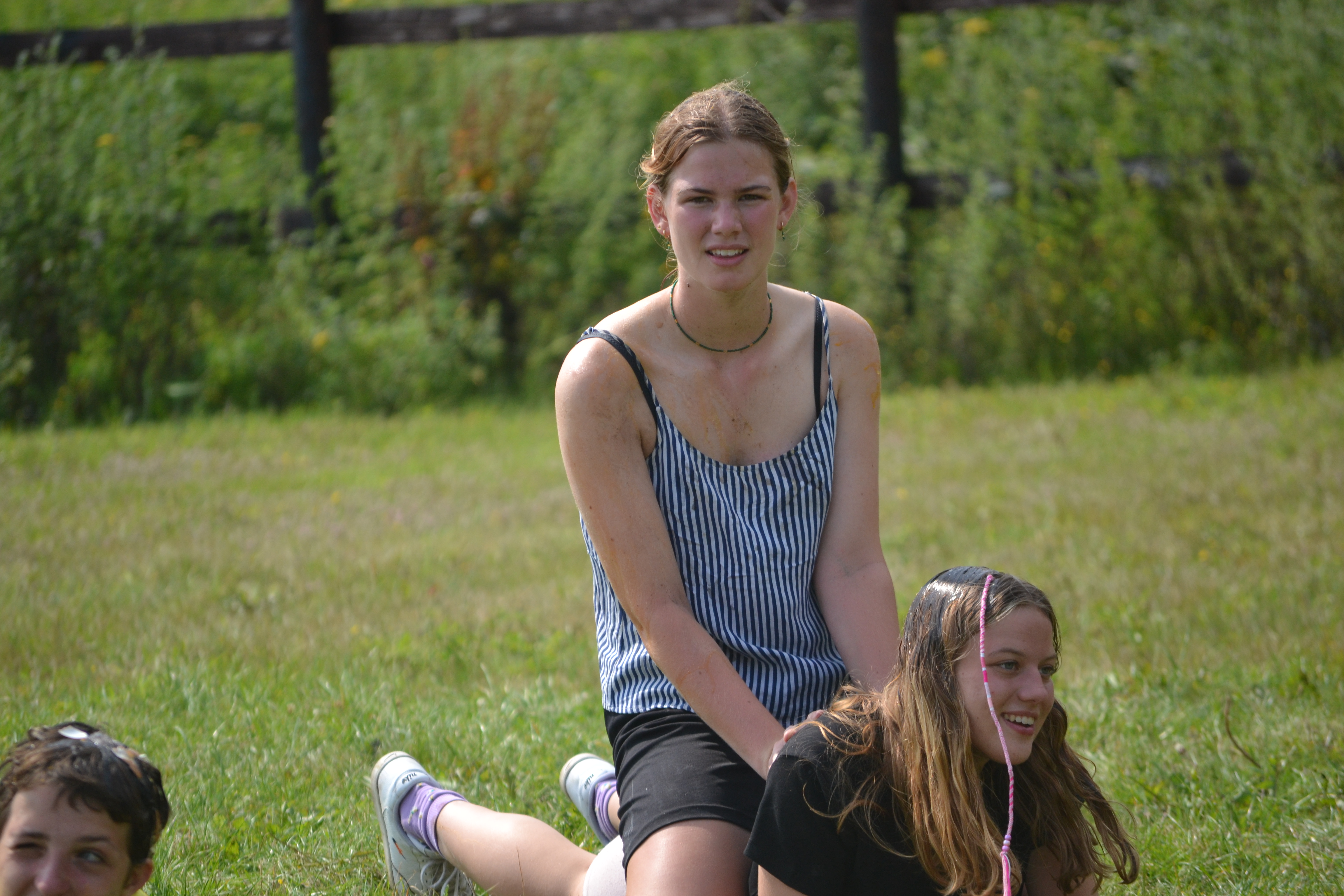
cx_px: 672
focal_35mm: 262
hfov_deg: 7.8
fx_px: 9799
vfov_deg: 5.2
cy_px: 448
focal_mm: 175
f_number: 5.3
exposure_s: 1/1250
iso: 400
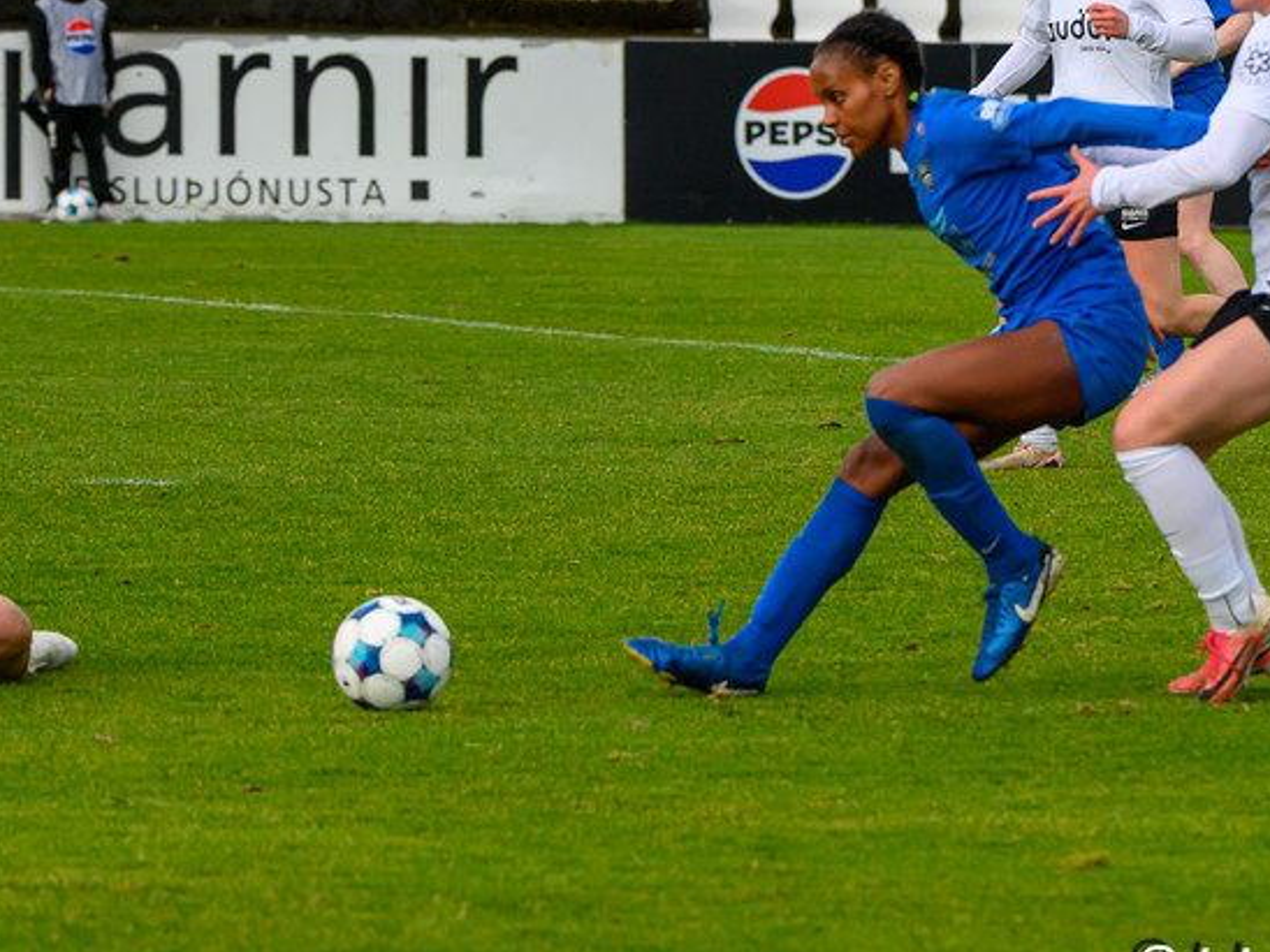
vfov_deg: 4.0
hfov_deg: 5.3
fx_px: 13758
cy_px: 464
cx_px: 780
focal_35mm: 375
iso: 800
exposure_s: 1/1000
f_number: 6.3
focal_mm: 180
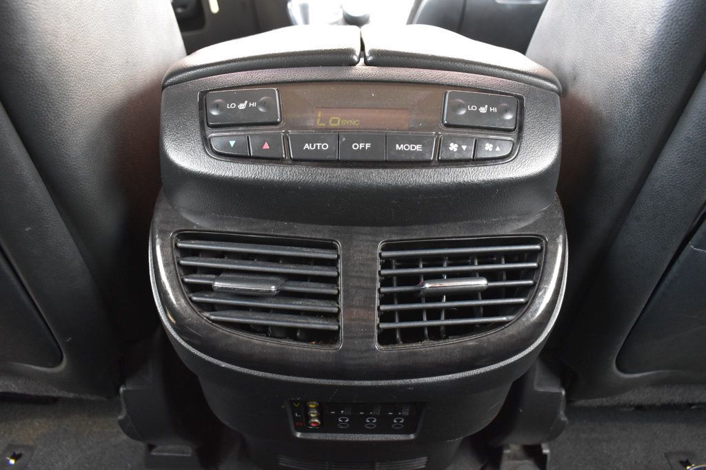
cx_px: 353
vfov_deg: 47.9
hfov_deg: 67.4
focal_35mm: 27
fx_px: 529
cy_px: 235
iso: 1600
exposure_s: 1/15
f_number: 5.6
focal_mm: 18
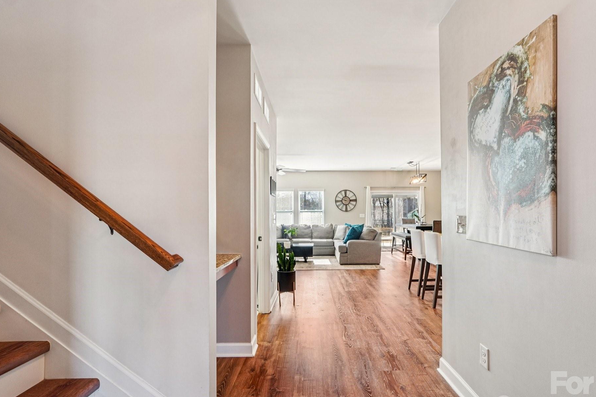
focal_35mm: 17
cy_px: 211
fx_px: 281
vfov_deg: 70.3
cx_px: 318
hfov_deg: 93.1
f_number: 8
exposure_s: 1/8
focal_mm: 10
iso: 400
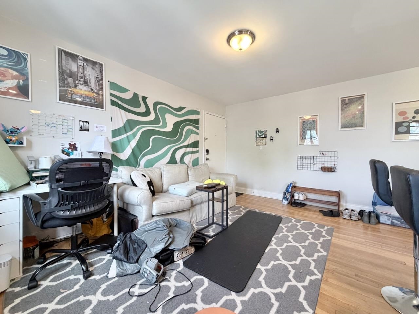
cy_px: 157
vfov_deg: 85.7
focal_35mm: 14
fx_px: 169
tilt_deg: -1.1
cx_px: 210
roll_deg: -0.2
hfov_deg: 102.1
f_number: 2.2
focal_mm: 2.22
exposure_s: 1/120
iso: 320
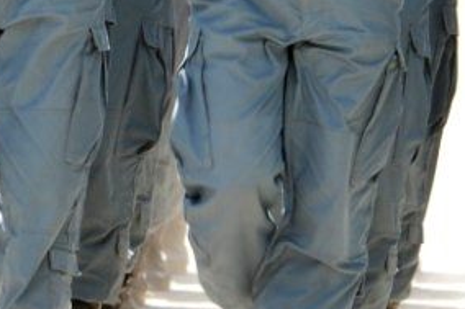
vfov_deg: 1.9
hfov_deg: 2.9
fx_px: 9307
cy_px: -24
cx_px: -23
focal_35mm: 721
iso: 200
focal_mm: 200
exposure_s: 1/160
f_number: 6.3
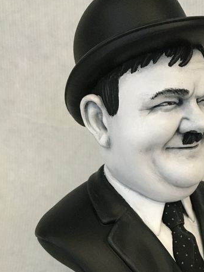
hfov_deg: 28.1
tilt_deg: -9.7
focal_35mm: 51
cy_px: 203
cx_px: 158
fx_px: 401
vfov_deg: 36.7
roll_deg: -0.2
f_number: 2.2
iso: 250
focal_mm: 4.15
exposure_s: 1/17
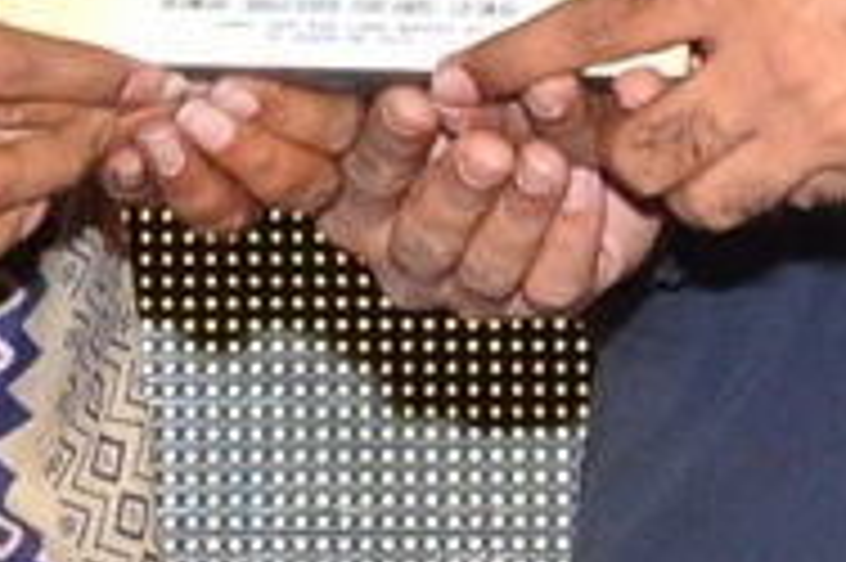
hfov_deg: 3.3
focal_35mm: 633
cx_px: 176
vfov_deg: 2.2
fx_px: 14862
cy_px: -762
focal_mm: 66
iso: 500
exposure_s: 1/125
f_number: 7.1
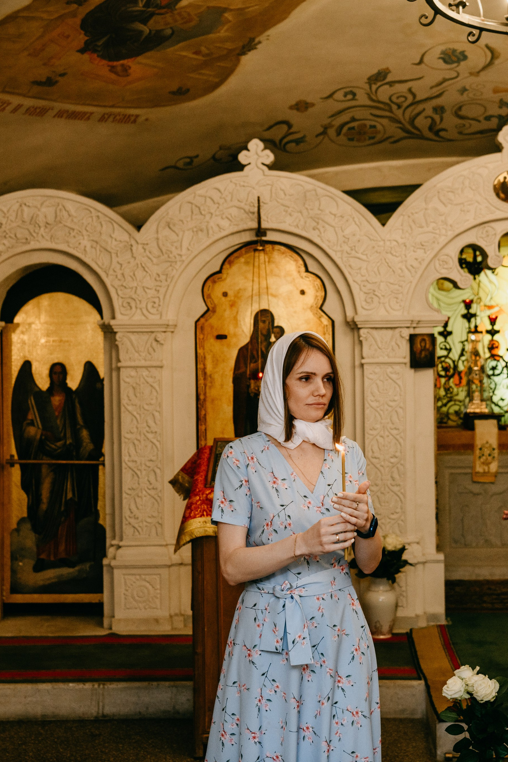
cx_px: 304
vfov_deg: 31.0
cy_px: 381
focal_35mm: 65
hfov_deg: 20.9
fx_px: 1375
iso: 500
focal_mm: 42
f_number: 3.5
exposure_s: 1/160
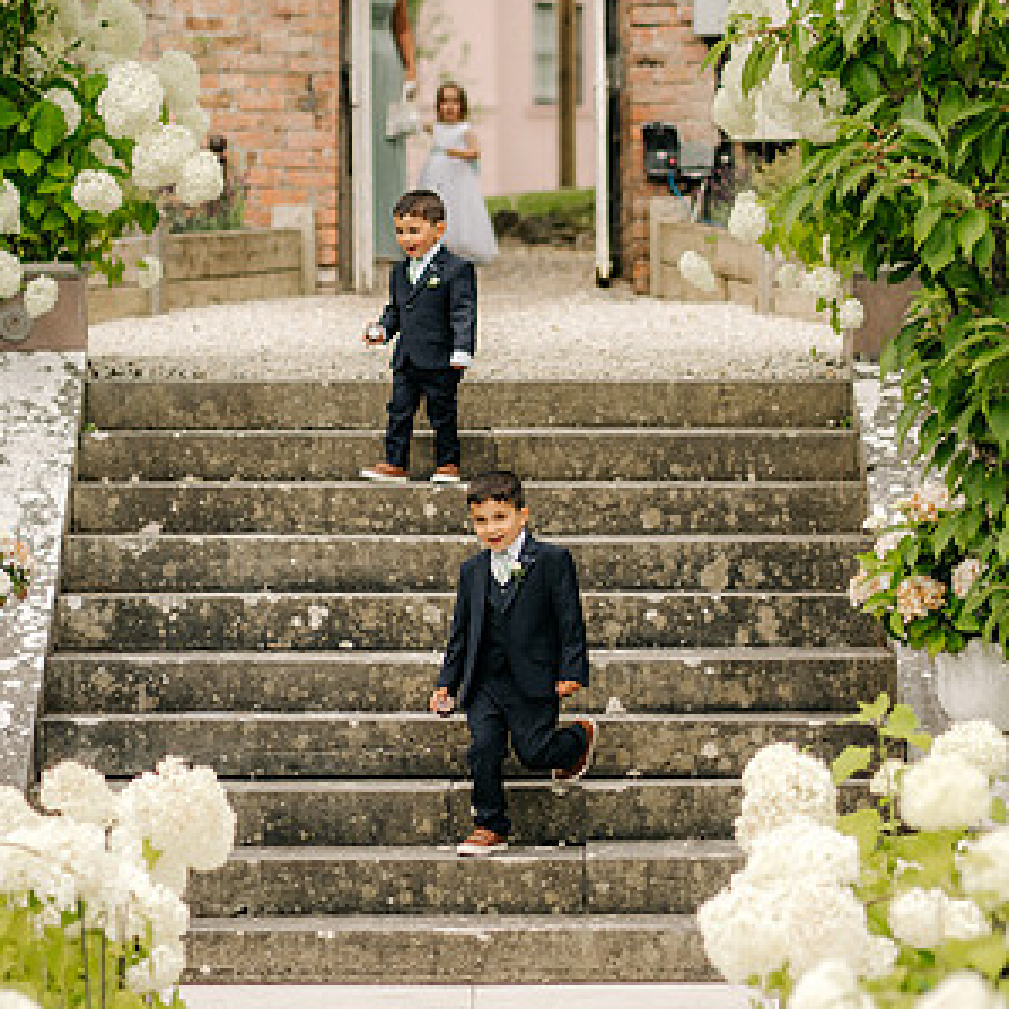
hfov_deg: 10.7
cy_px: 416
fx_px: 5375
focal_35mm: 163
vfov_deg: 10.7
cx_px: 504
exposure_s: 1/2000
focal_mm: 85
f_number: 2
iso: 100
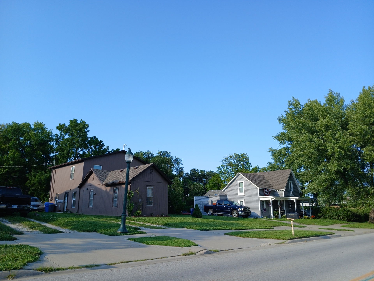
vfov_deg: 53.1
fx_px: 281
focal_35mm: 26
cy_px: 140
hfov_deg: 67.3
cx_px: 187
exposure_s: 1/317
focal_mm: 3.98
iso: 20
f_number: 1.8
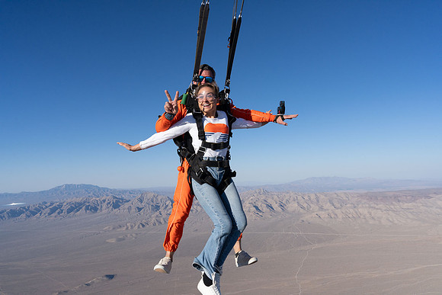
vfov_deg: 53.2
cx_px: 221
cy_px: 148
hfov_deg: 73.7
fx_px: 295
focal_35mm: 24
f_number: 10
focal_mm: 24
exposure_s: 1/2000
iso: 800
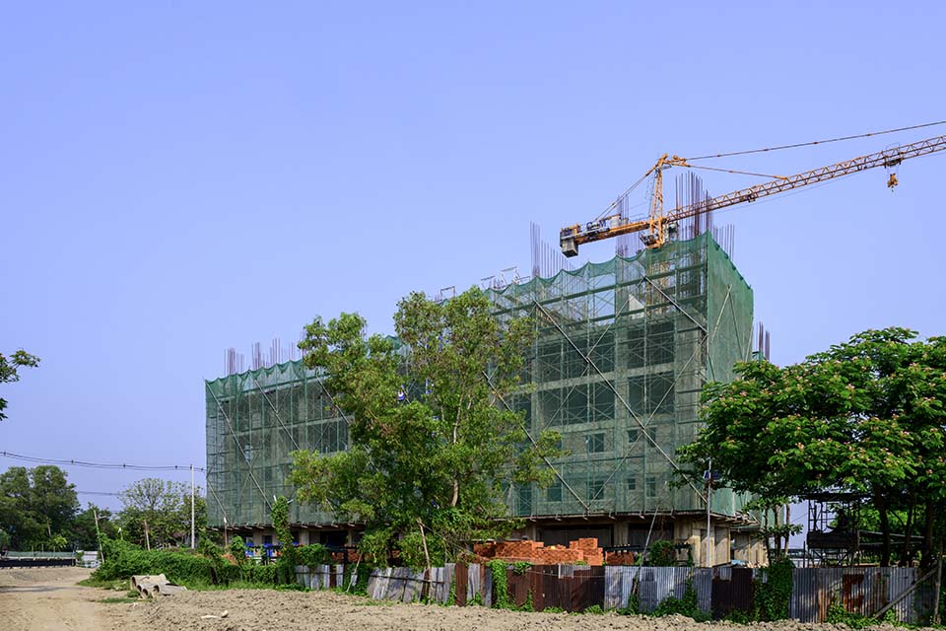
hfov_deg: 73.7
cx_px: 473
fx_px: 631
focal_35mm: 24
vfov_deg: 53.1
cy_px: 316
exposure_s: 1/800
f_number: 9
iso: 360
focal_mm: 24
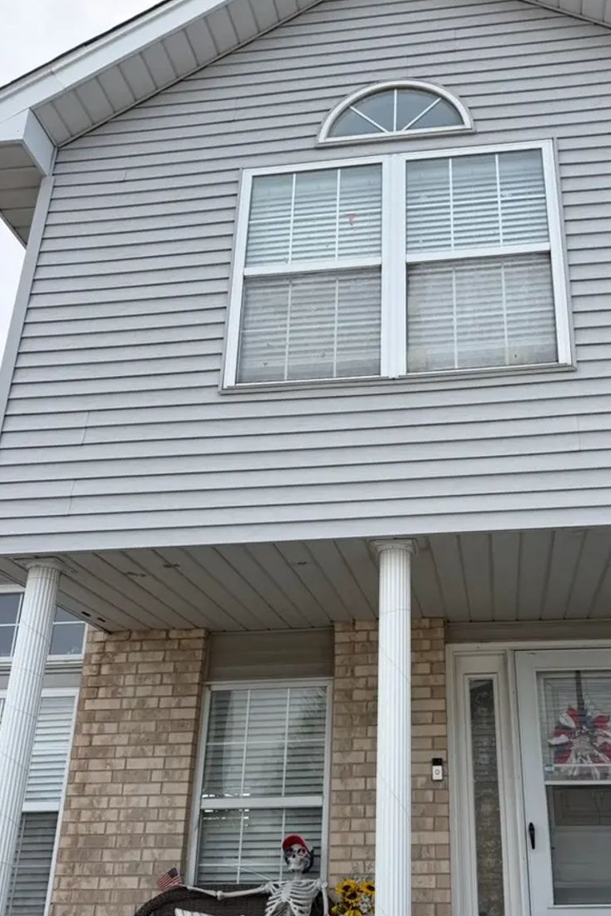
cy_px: 539
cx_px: 413
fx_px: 789
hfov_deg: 41.7
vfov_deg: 59.9
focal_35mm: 31
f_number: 1.78
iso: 80
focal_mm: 6.76
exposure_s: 1/2907
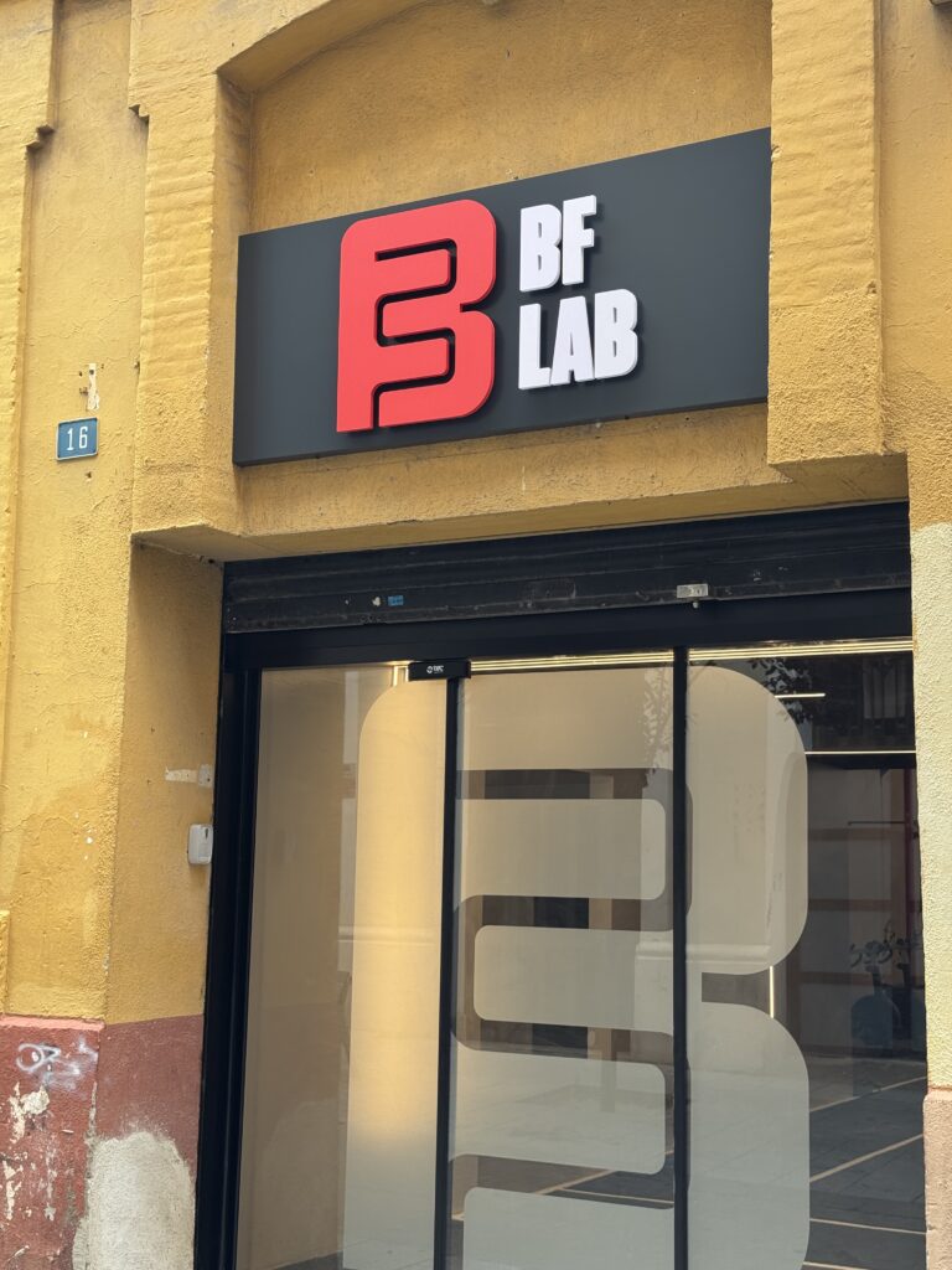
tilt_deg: +9.6
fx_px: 1760
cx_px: 476
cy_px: 635
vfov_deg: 39.7
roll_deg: -1.5
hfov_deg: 30.3
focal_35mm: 48
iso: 64
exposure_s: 1/261
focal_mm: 6.76
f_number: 1.78
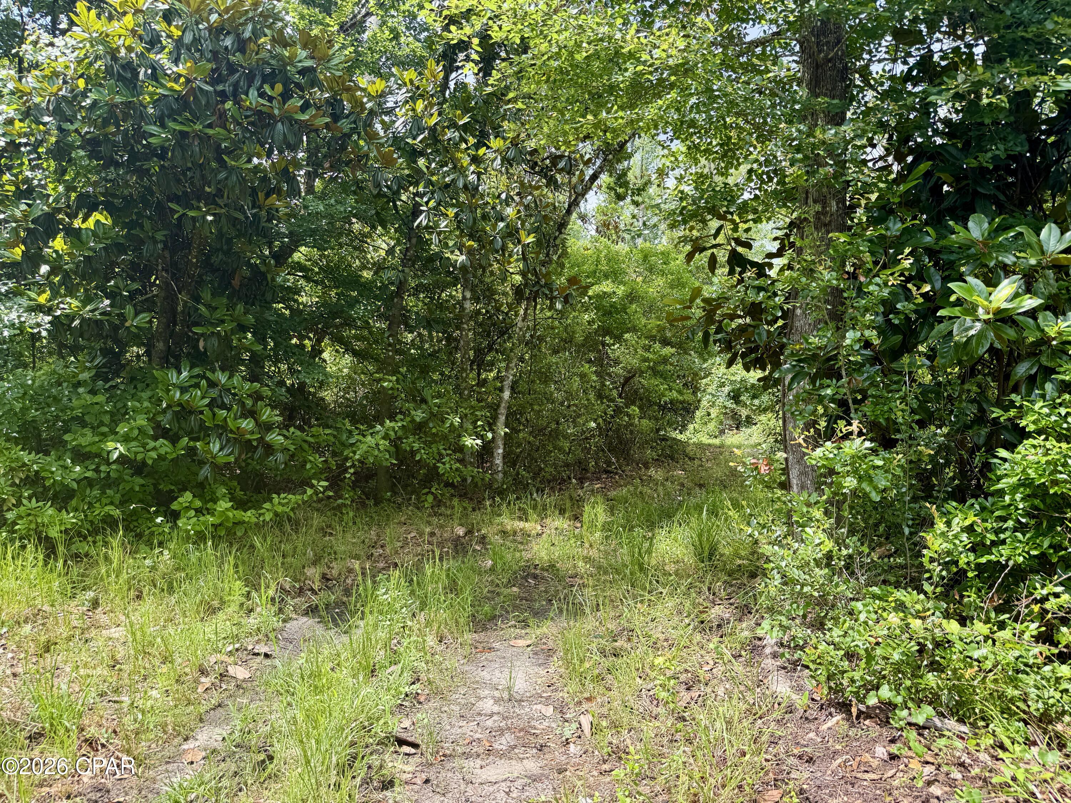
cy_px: 402
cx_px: 536
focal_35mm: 24
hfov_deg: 71.6
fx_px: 743
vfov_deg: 56.8
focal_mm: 6.76
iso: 80
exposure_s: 1/780
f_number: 1.78
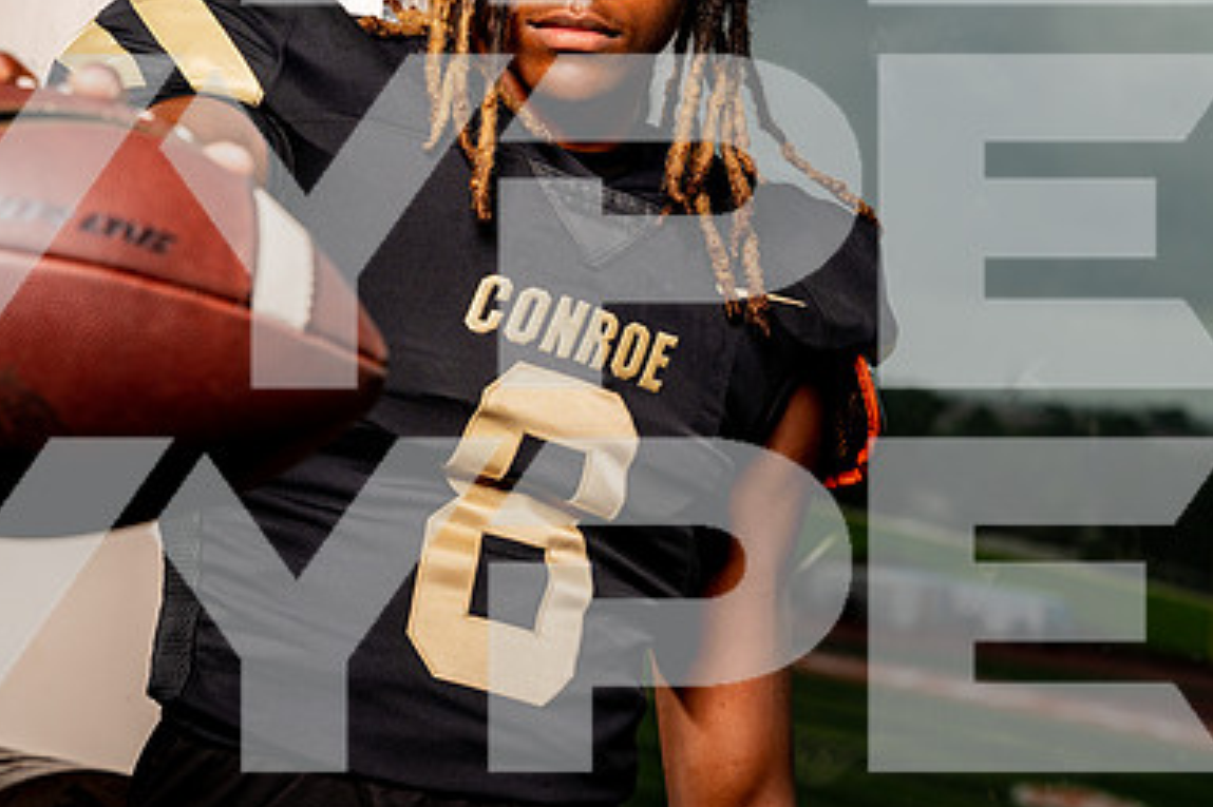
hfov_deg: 21.0
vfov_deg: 14.1
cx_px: 437
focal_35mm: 97
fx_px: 3267
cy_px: 223
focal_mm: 64
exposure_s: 1/320
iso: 100
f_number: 5.6
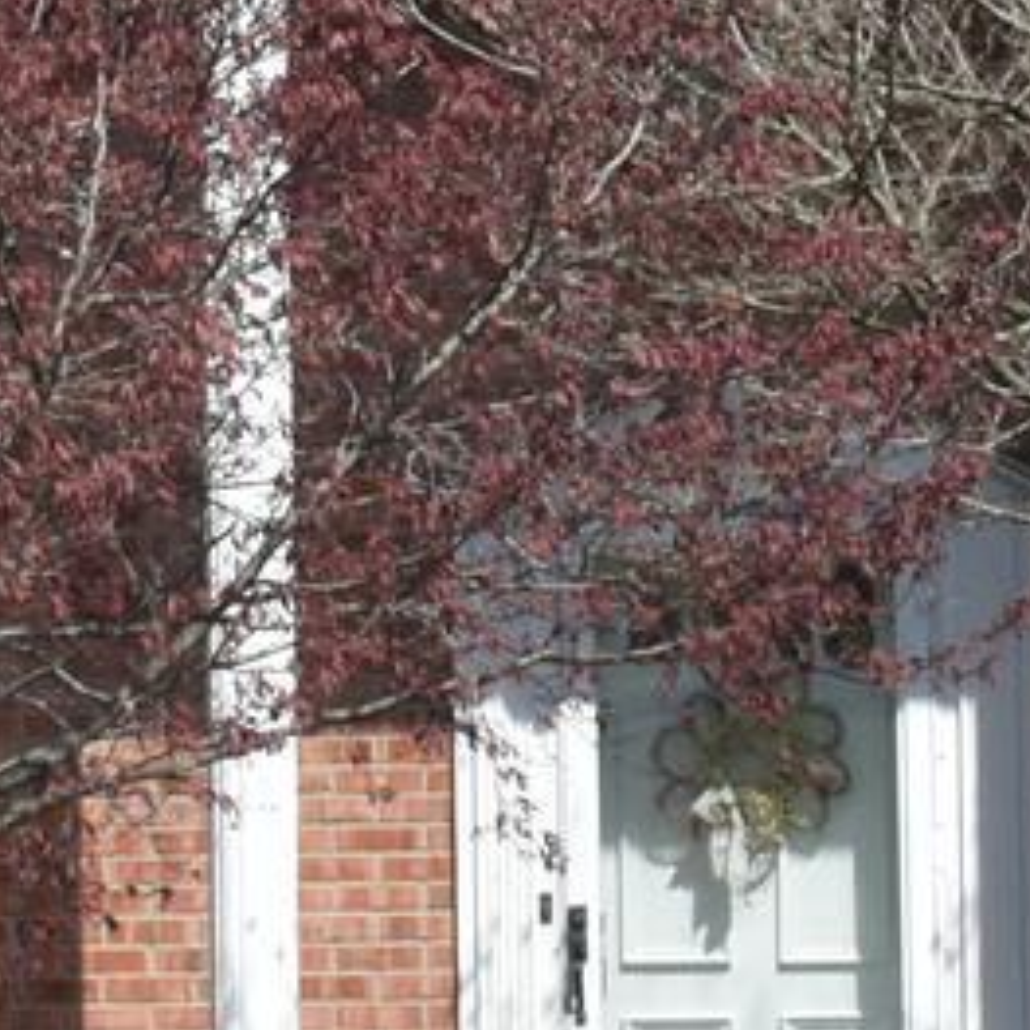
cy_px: 206
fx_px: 9032
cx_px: 740
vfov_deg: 6.5
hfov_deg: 6.5
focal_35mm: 268
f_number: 6.3
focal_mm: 27
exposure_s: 1/1600
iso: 400
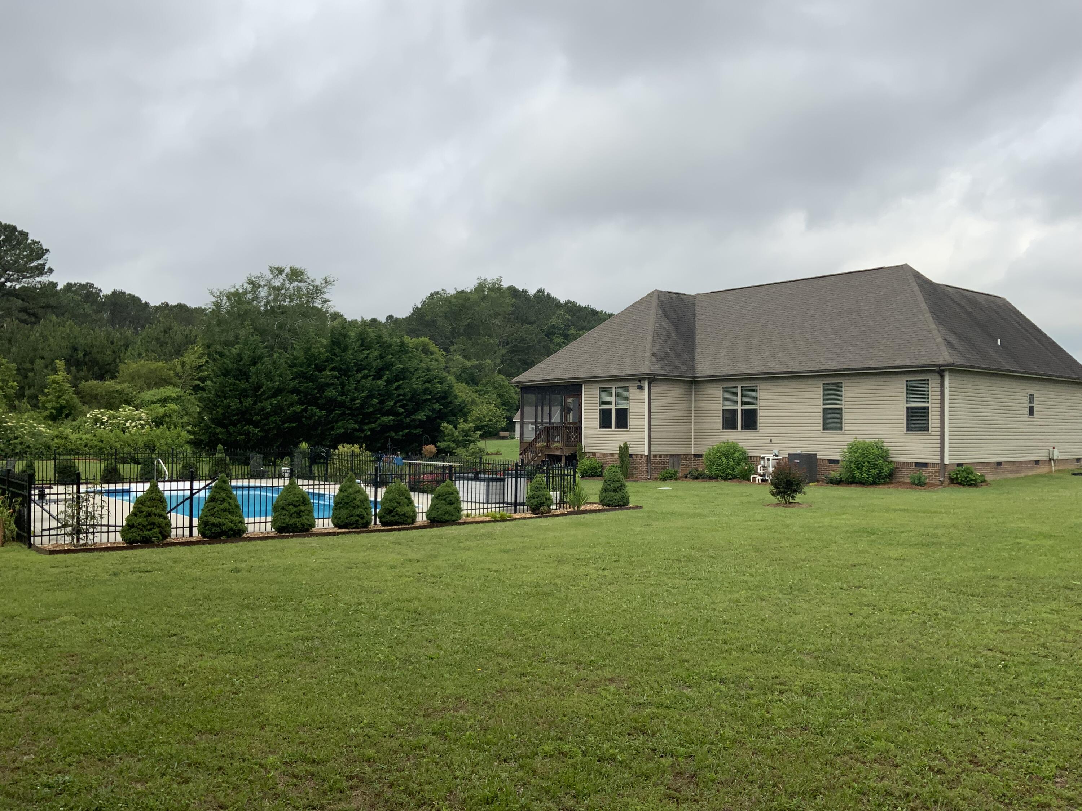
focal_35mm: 29
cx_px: 541
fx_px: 906
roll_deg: -1.2
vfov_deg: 48.2
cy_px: 406
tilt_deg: +1.1
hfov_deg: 61.7
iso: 16
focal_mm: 3
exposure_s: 1/1984
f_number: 1.8
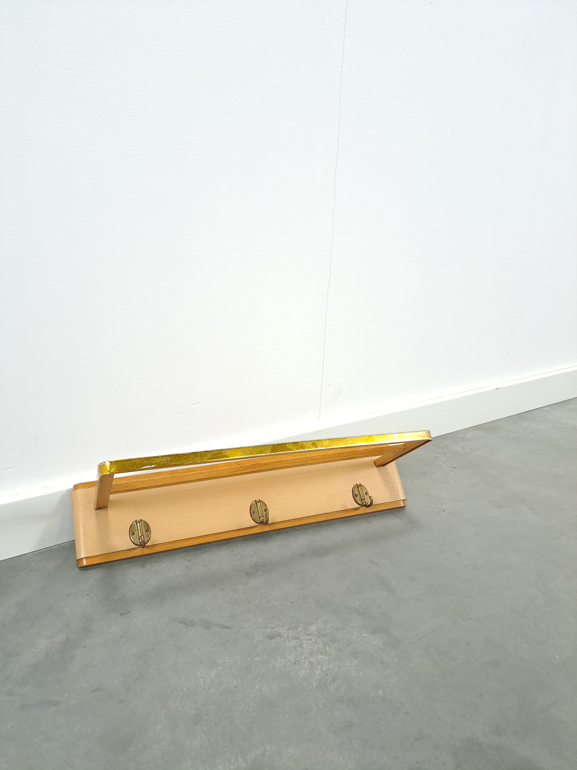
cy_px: 385
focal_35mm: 24
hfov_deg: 56.8
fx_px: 533
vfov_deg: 71.6
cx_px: 288
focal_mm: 5.23
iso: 320
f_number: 1.8
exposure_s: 1/50
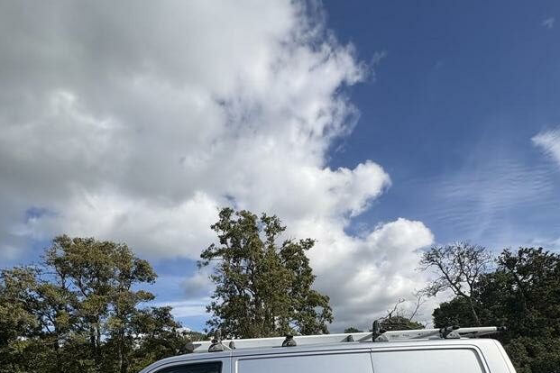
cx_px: 272
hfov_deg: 81.2
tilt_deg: +16.5
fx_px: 327
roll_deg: +4.3
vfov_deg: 50.1
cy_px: 360
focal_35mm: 21
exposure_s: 1/2874
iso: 50
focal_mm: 2.22
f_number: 2.2
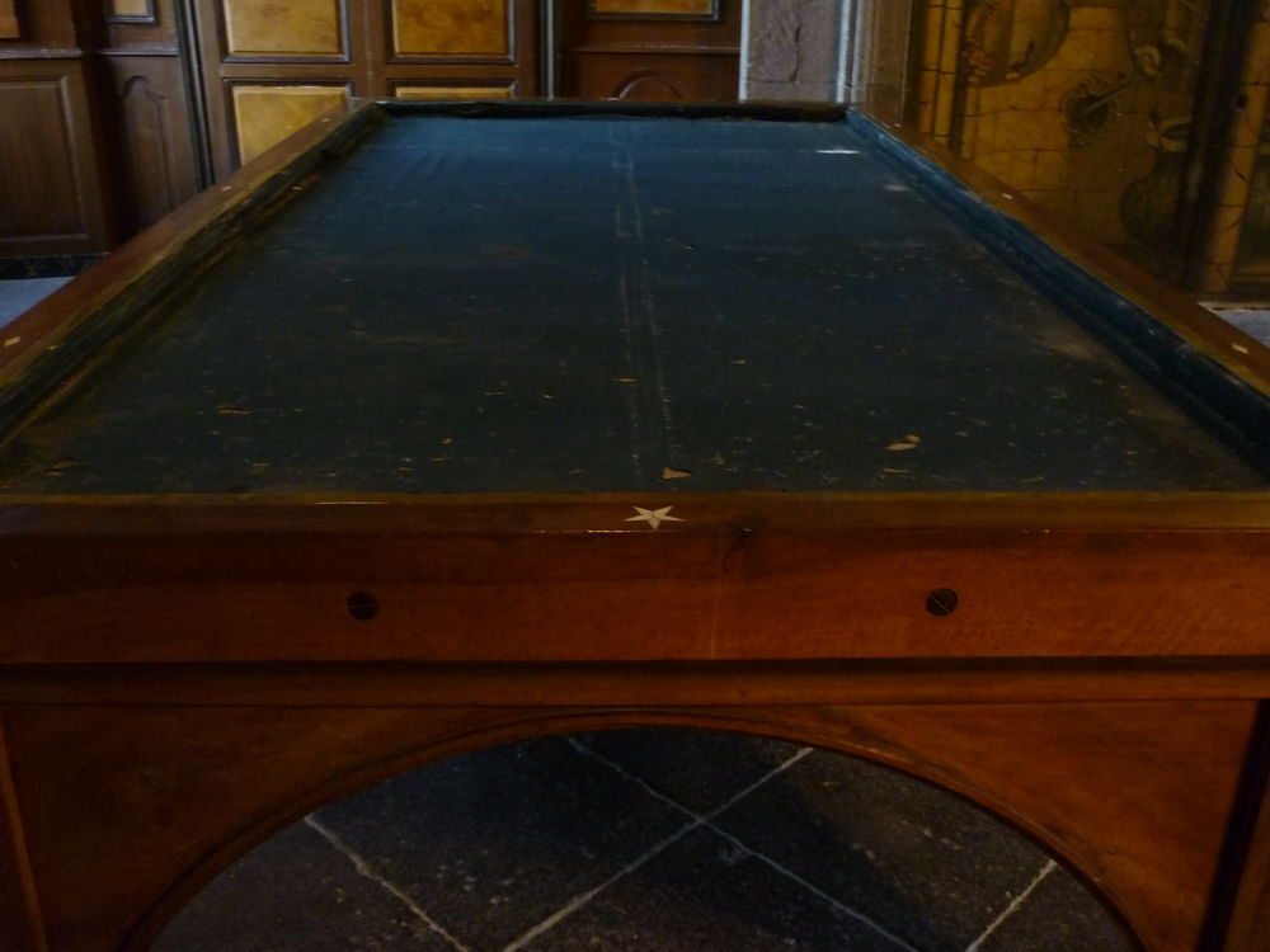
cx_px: 635
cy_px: 476
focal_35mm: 33
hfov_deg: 55.4
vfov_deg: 42.9
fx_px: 1211
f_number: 2.8
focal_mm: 5.5
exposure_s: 1/8
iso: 400
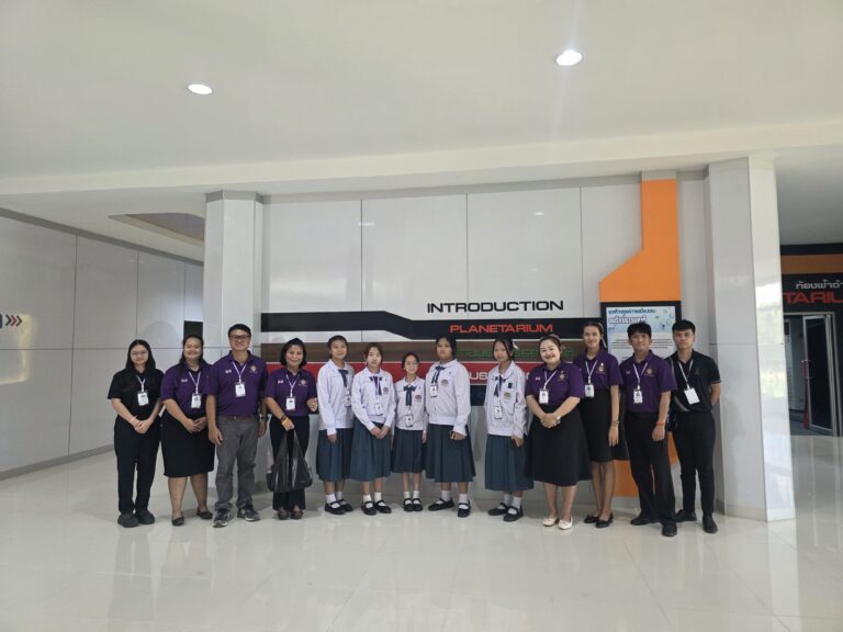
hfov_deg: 73.9
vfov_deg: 58.9
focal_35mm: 23
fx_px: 560
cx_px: 422
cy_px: 316
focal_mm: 6.3
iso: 200
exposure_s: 1/100
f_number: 1.7
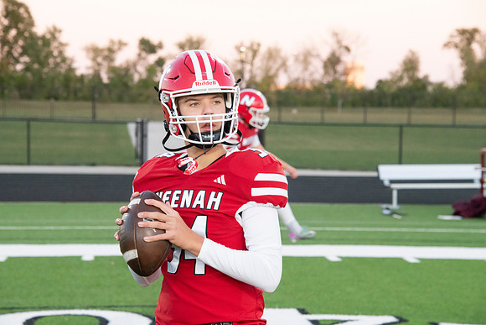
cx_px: 243
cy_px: 162
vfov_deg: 9.5
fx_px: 1958
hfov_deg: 14.2
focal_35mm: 145
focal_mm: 145
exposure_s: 1/400
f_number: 9
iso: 8000
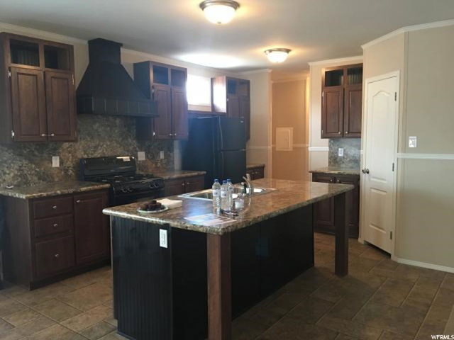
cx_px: 227
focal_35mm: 29
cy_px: 170
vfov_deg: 48.2
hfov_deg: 61.7
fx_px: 380
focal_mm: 4.15
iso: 160
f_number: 2.2
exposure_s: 1/30
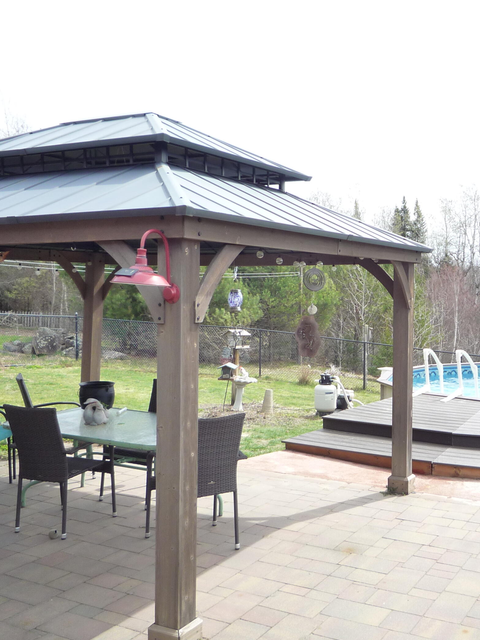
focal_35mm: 36
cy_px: 328
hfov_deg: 38.3
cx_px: 377
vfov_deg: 51.4
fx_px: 666
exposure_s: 1/400
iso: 160
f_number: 2.8
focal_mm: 4.4
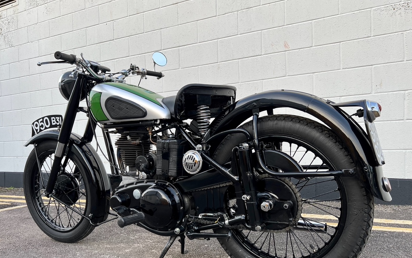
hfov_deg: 62.9
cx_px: 208
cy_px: 150
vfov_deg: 41.7
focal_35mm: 30
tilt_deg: -0.8
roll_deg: +2.0
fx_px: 337
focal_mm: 5.7
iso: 40
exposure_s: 1/121
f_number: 1.5
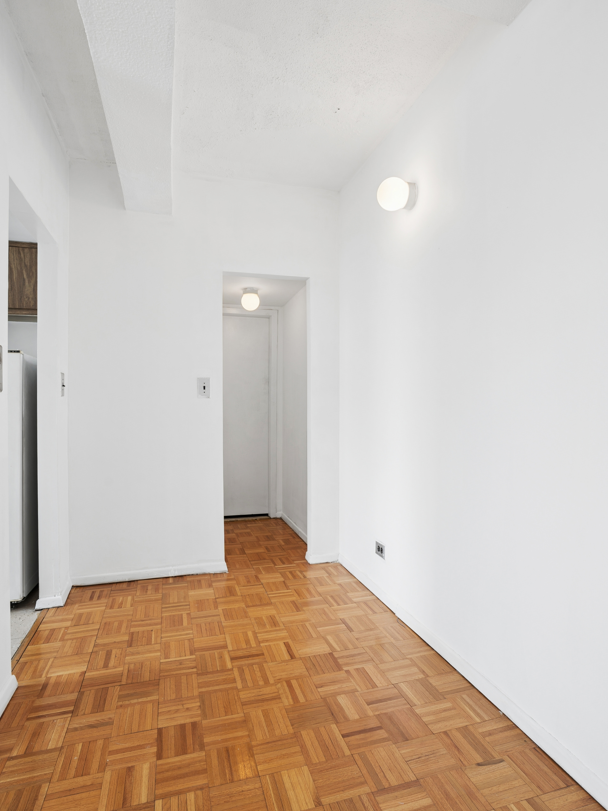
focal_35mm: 19
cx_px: 308
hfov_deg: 68.7
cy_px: 419
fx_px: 445
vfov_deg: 84.6
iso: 100
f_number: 8
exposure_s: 1/2
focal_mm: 17
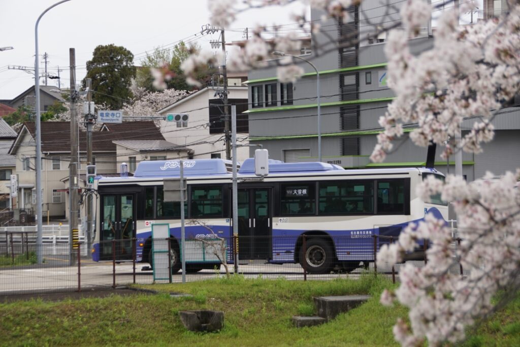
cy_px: 174
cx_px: 260
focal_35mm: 135
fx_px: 1951
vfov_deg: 10.2
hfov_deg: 15.2
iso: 100
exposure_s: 1/200
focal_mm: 90
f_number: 6.3
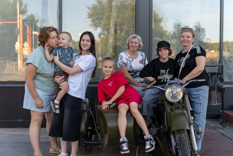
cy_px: 75
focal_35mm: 48
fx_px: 308
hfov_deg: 41.5
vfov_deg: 28.3
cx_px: 113
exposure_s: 1/400
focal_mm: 46
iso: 640
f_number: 2.8
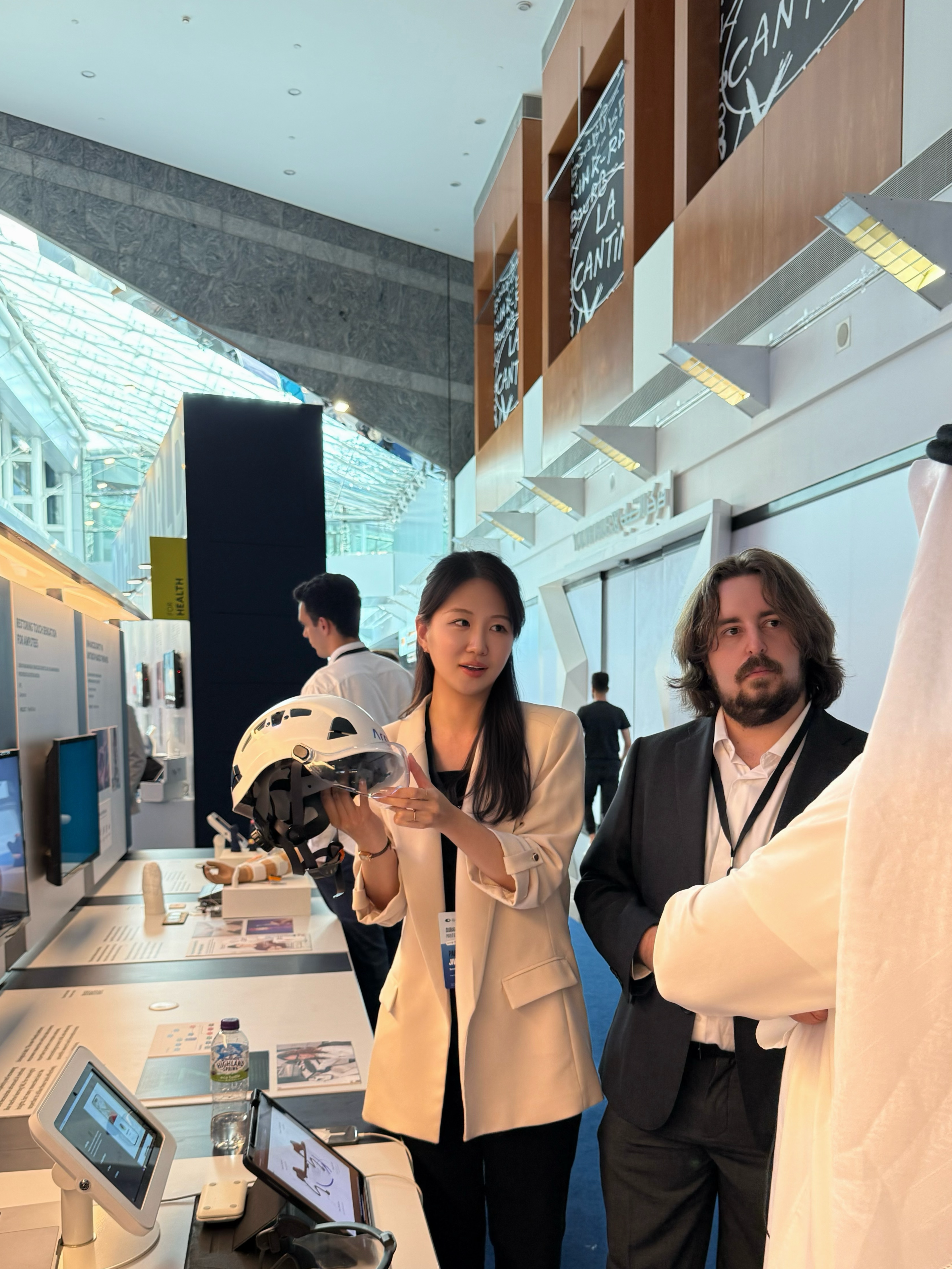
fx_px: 1137
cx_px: 508
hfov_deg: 45.4
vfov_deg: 57.7
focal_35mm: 31
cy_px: 785
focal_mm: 6.76
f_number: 1.78
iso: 125
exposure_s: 1/100
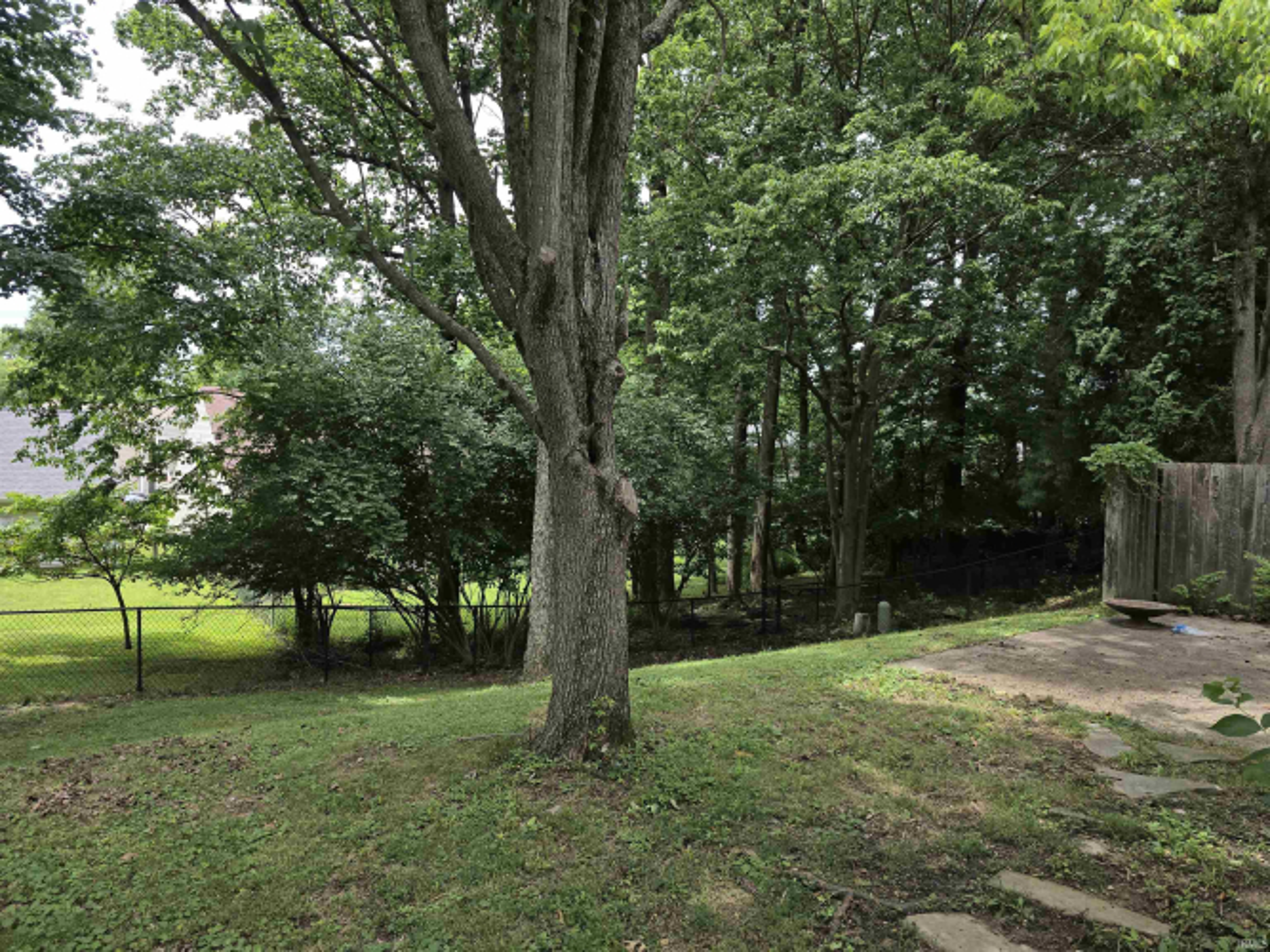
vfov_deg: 58.9
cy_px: 476
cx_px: 635
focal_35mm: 23
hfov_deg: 73.9
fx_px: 844
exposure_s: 1/196
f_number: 1.7
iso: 12
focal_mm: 6.3
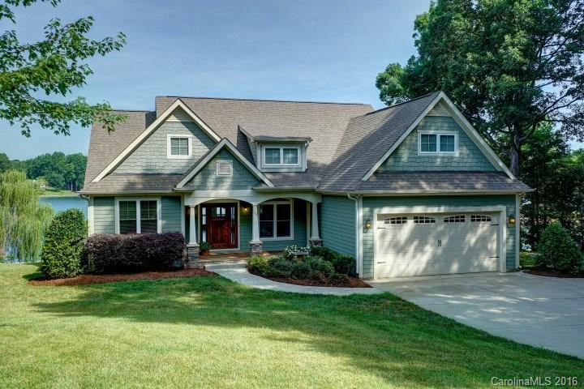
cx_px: 292
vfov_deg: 43.6
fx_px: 487
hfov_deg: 61.9
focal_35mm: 30
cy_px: 194
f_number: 14
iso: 200
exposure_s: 1/80
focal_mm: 30
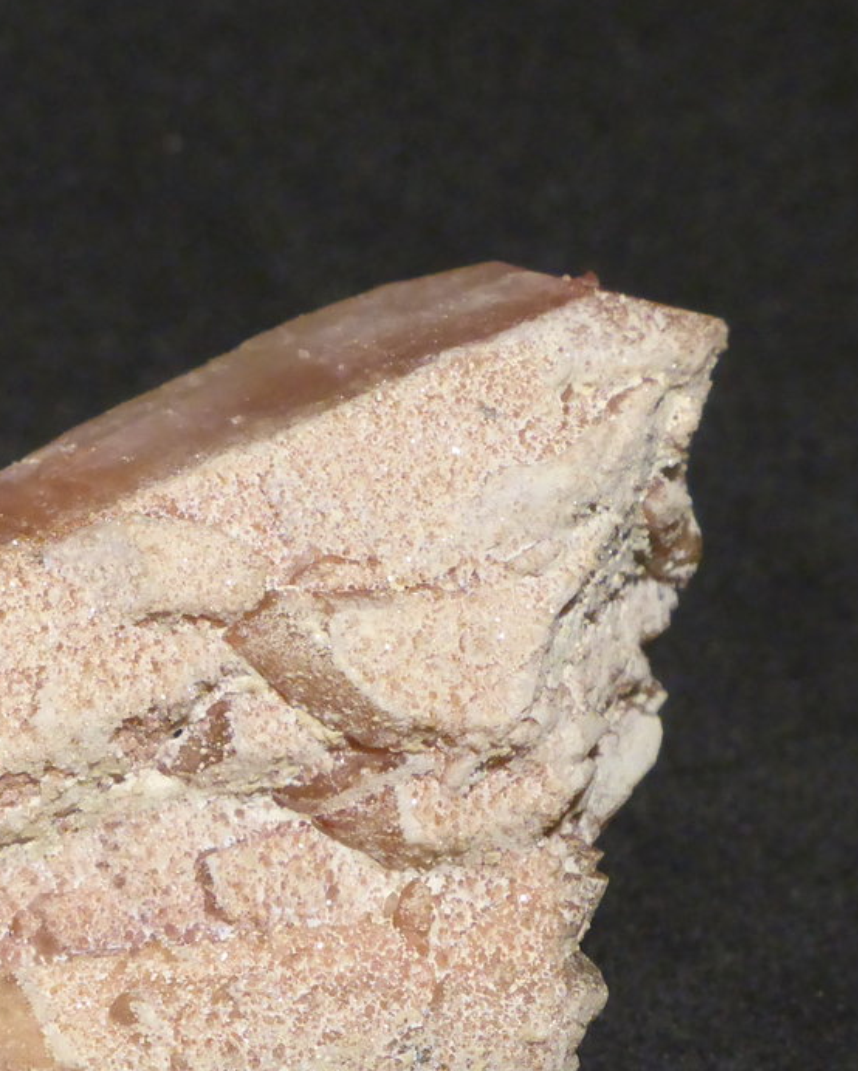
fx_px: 5299
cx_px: 39
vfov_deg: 11.5
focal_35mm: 167
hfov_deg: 9.2
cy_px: 761
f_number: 5
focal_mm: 12.5
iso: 400
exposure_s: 1/30
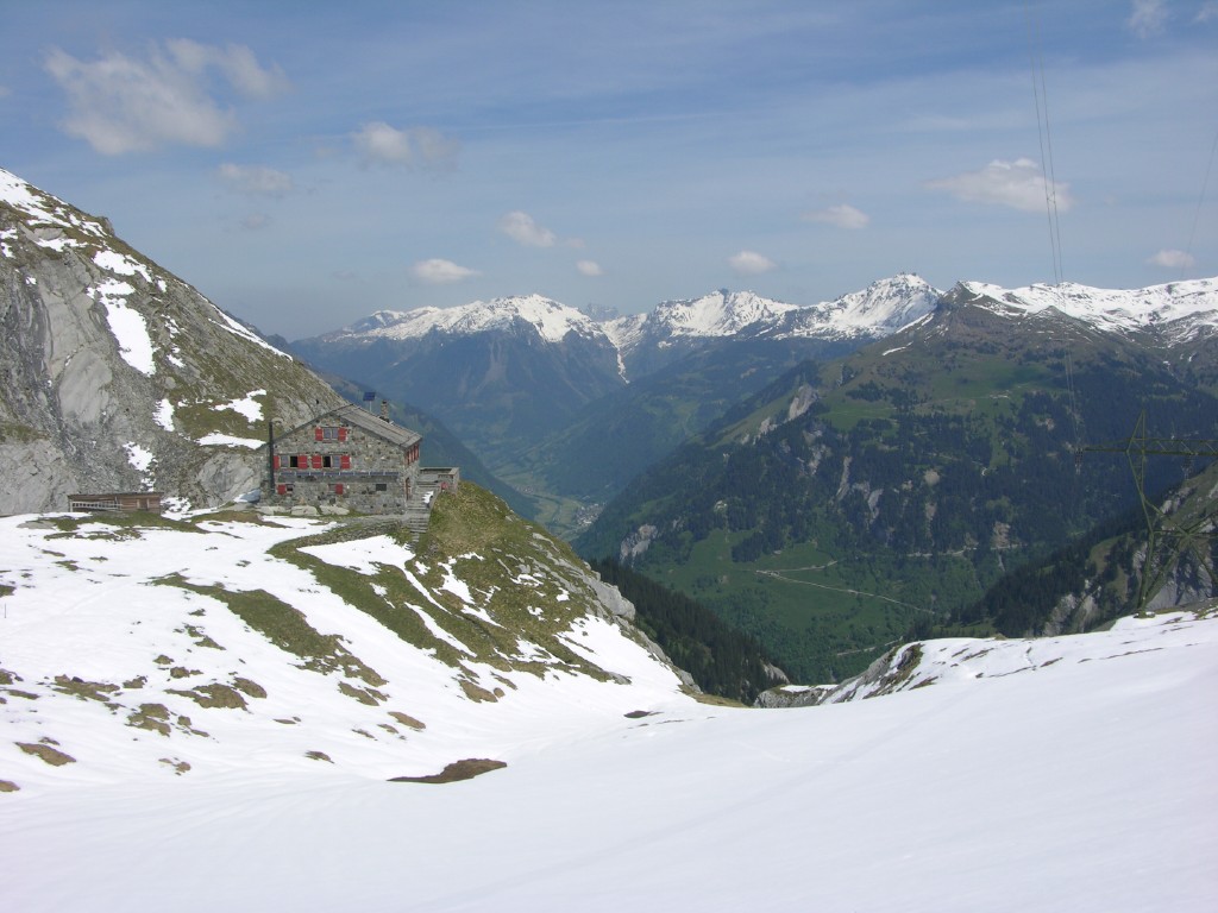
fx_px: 1232
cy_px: 456
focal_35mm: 35
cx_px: 609
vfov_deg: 40.7
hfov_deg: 52.6
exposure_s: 1/264
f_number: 8
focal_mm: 8.9
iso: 50
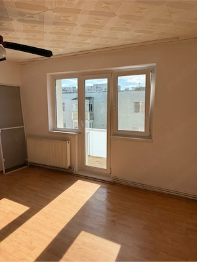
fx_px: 182
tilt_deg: -7.1
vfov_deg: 71.6
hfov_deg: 56.8
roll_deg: +0.2
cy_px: 131
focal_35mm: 24
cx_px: 98
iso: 100
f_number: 1.78
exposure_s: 1/1949
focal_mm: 6.76
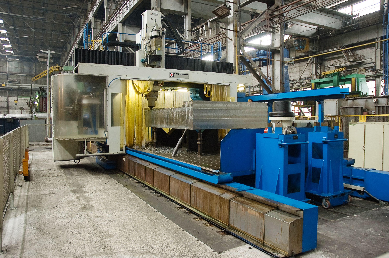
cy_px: 129
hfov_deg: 67.4
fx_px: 291
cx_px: 194
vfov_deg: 47.8
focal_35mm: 27
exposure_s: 1/8
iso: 200
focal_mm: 18
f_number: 4
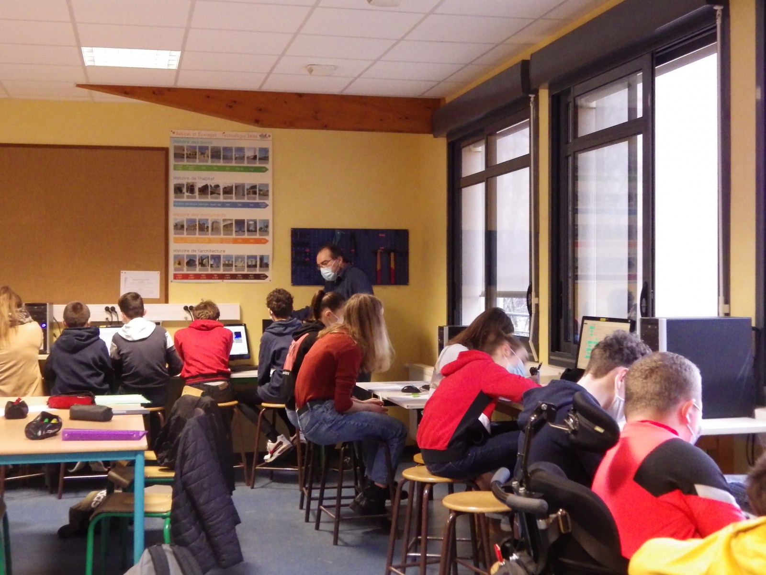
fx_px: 1106
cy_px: 288
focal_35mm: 50
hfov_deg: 38.2
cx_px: 383
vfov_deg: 29.1
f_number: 3.8
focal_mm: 9
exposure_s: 1/25
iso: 1250
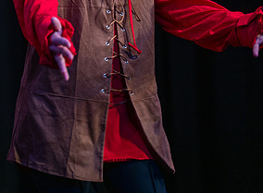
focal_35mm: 495
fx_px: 3736
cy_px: -14
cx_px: 100
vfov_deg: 3.0
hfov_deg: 4.0
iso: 500
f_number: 2.8
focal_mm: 200
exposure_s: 1/320
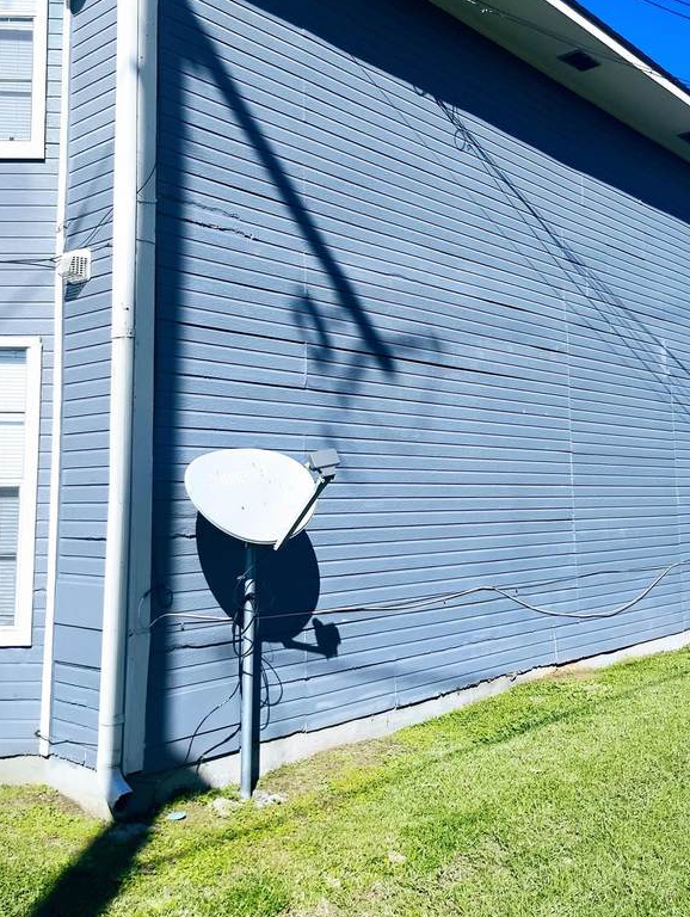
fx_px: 928
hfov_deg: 40.8
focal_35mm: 35
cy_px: 369
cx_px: 319
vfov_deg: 52.2
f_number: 1.8
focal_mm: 4.26
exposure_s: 1/1041
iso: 100
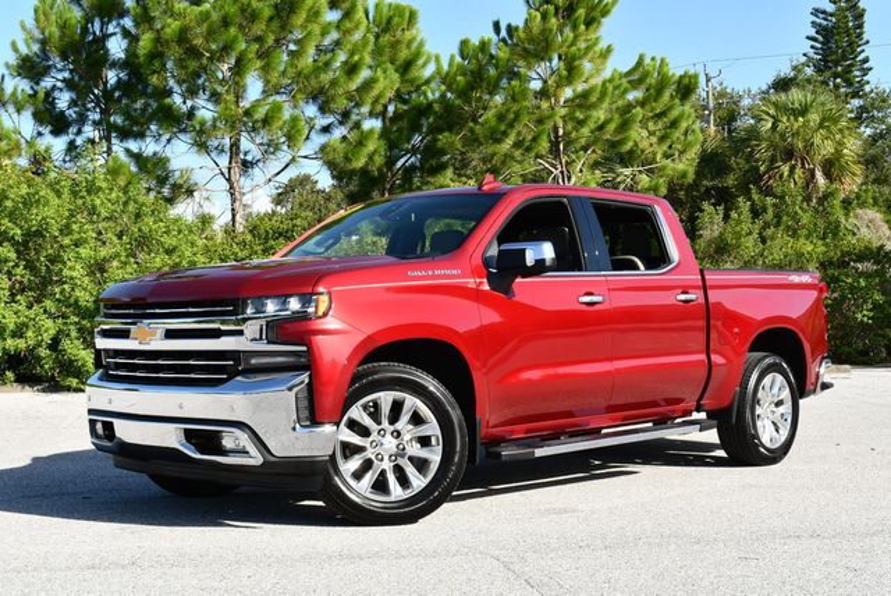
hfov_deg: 38.2
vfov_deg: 26.0
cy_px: 298
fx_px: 1288
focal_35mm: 52
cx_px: 446
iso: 200
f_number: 8
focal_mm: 26
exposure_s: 1/250
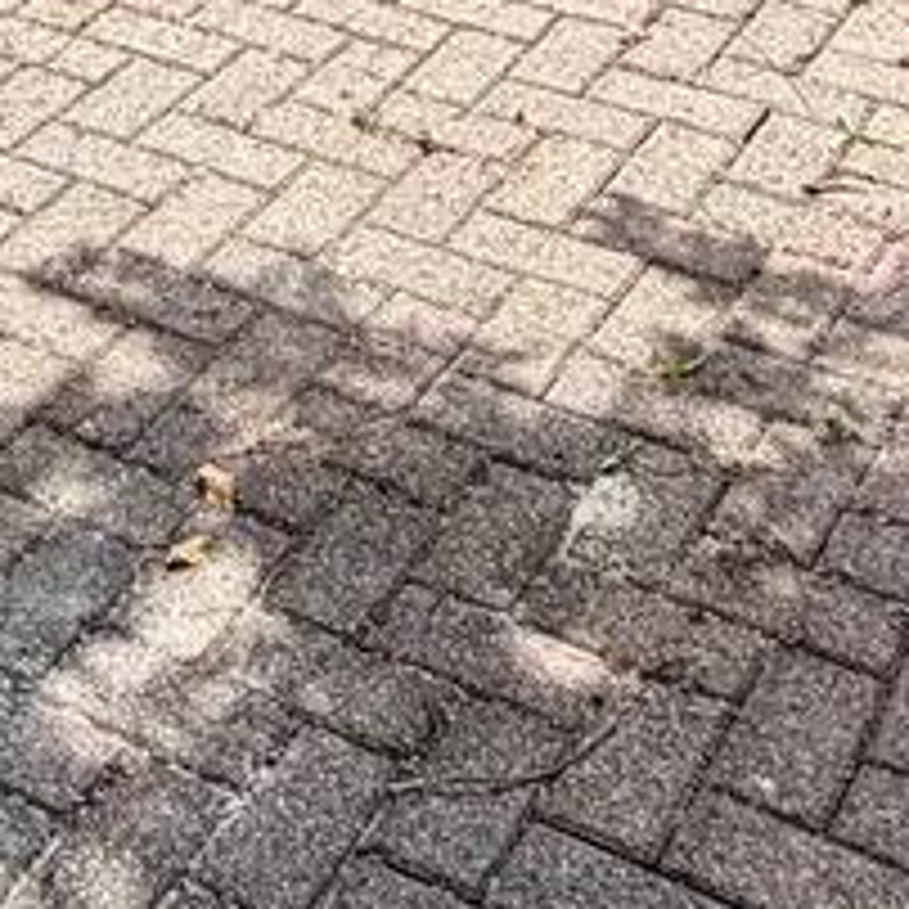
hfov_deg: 19.4
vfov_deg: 17.1
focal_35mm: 88
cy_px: -594
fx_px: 2614
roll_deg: -0.8
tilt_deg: -14.0
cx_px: 112
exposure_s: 1/502
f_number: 2.2
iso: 50
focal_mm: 2.22
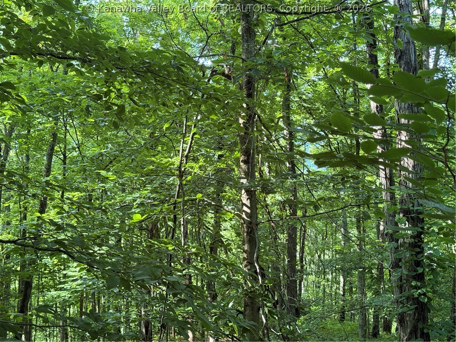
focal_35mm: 48
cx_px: 228
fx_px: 632
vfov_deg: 30.3
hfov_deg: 39.7
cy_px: 171
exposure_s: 1/121
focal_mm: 6.76
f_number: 1.78
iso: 100
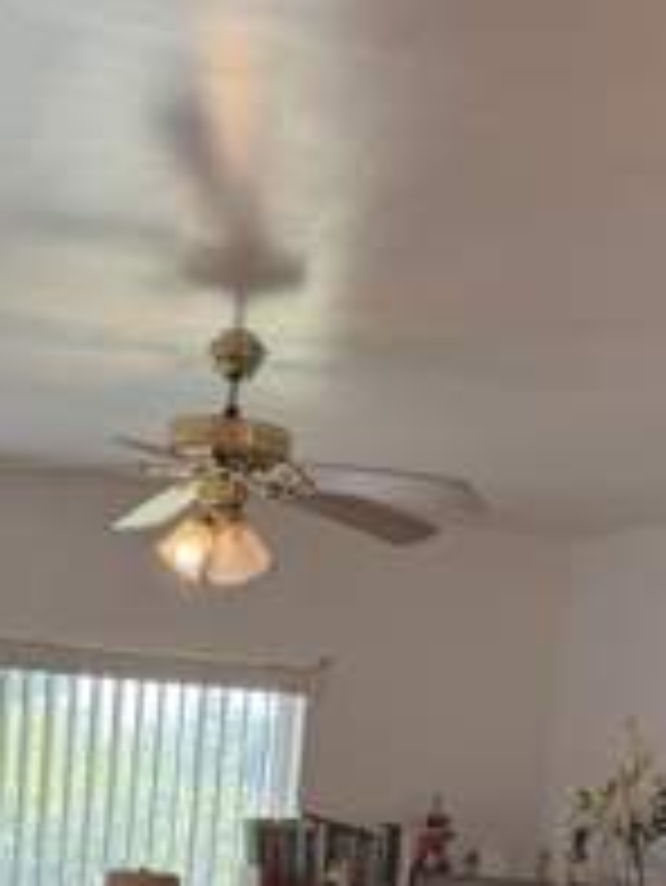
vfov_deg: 22.4
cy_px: 1147
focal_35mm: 78
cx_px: 176
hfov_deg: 18.8
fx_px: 1999
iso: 100
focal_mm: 6.76
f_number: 1.78
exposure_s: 1/121
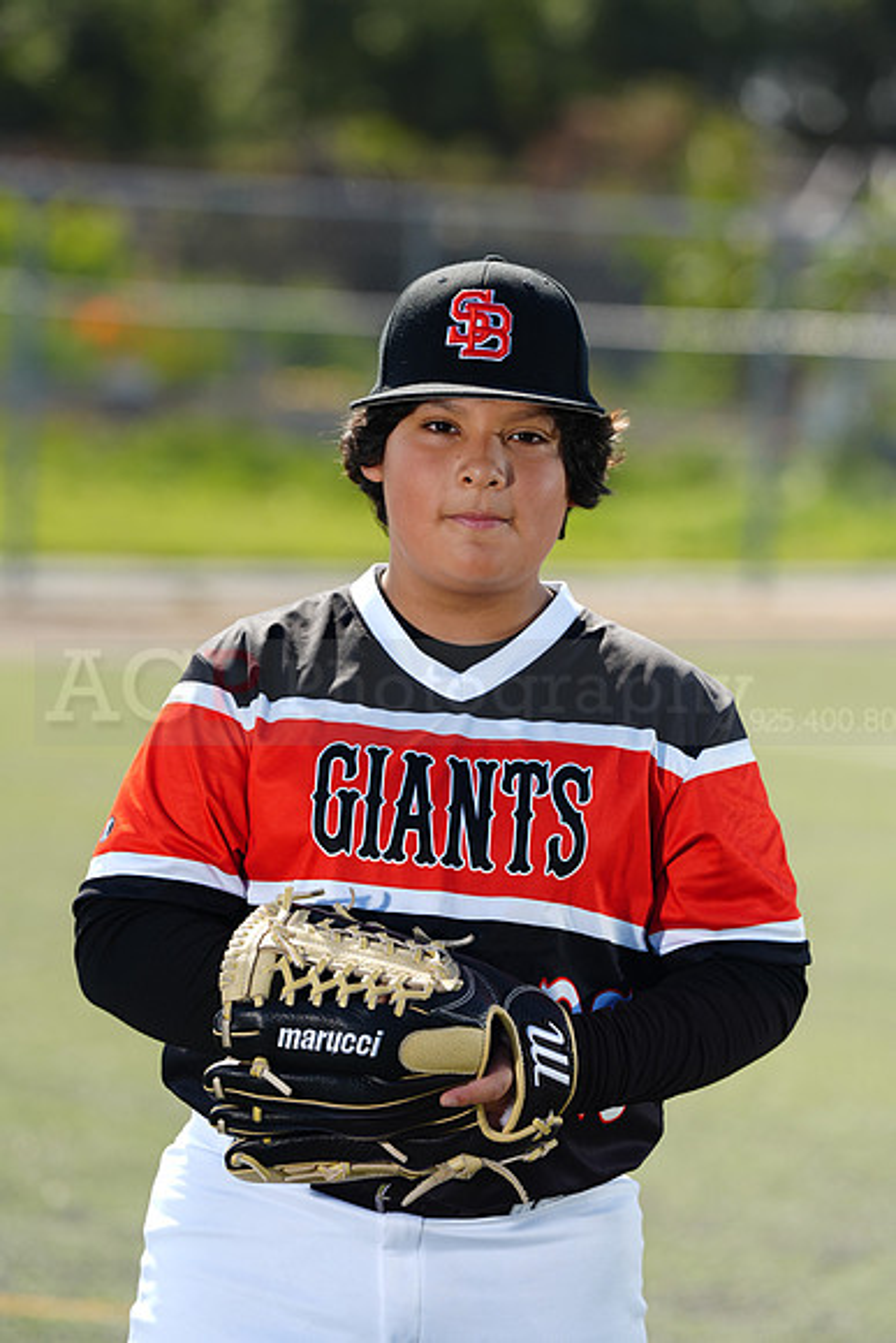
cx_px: 448
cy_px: 672
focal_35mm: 195
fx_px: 7275
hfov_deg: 7.0
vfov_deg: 10.5
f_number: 5
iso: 64
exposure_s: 1/250
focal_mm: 195
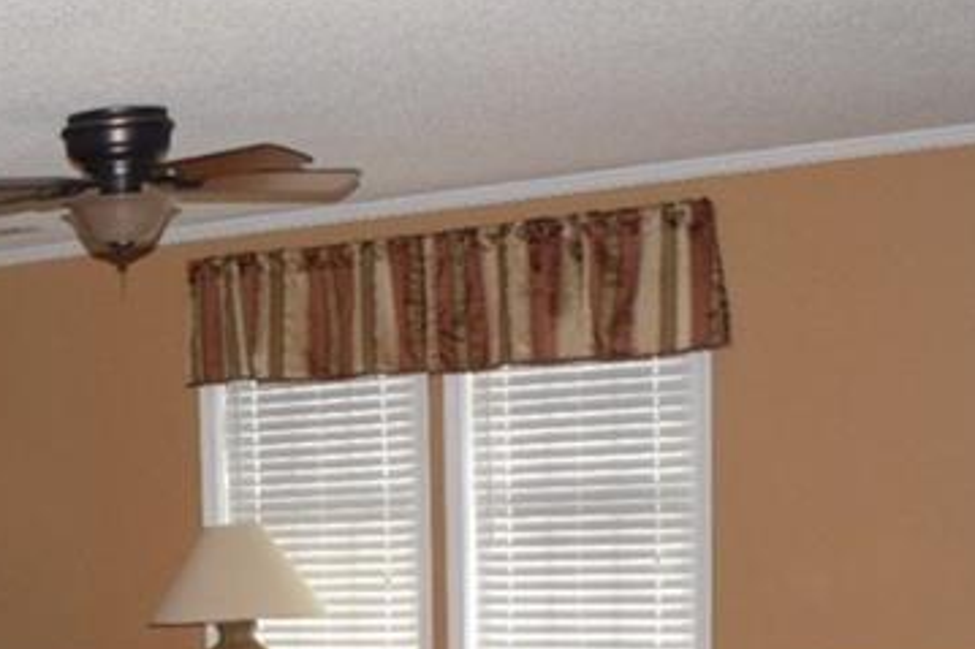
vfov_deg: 16.6
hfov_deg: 23.0
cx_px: -339
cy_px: 868
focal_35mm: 77
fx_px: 2084
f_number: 8
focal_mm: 18
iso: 800
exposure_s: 1/60
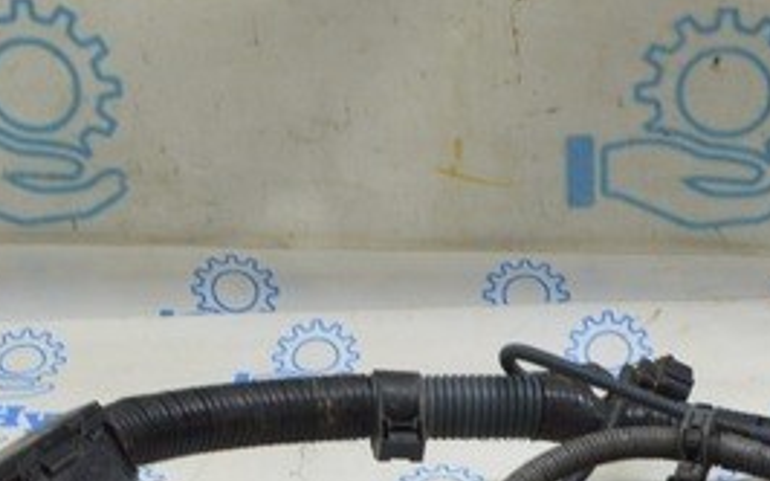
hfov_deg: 19.5
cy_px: 514
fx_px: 2223
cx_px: 602
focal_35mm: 106
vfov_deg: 12.2
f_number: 5.6
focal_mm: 18
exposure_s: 1/25
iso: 400
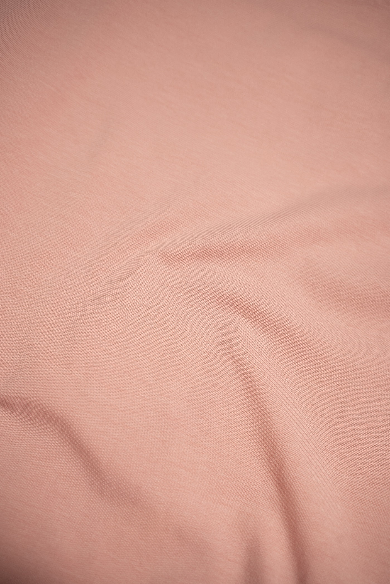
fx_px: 569
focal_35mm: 35
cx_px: 195
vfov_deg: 54.4
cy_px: 292
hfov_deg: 37.9
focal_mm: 35
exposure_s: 1/125
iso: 500
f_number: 5
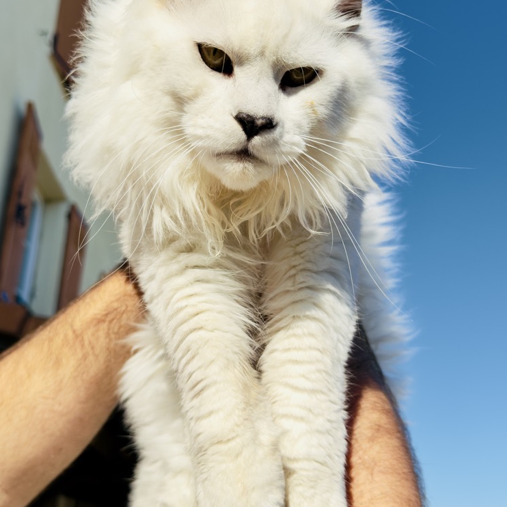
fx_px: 663
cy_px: 221
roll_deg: -1.2
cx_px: 237
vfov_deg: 41.8
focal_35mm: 40
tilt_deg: +28.1
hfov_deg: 41.8
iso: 80
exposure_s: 1/7299
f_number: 1.78
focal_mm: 6.76
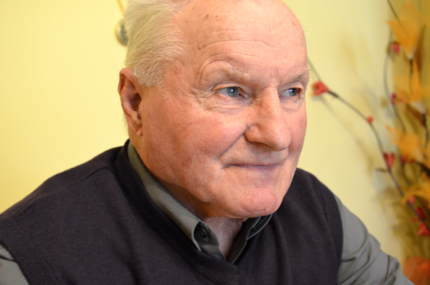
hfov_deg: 39.0
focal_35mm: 51
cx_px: 215
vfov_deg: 26.4
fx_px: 608
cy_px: 142
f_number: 5
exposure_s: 1/25
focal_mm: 34
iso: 3200
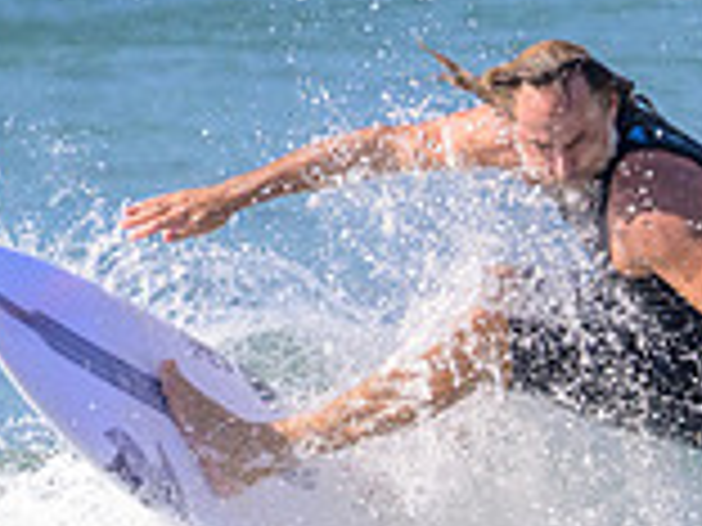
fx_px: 51794
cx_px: 616
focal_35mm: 2554
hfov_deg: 0.8
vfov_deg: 0.6
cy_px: 678
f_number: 11
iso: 900
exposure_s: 1/2000
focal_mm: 600
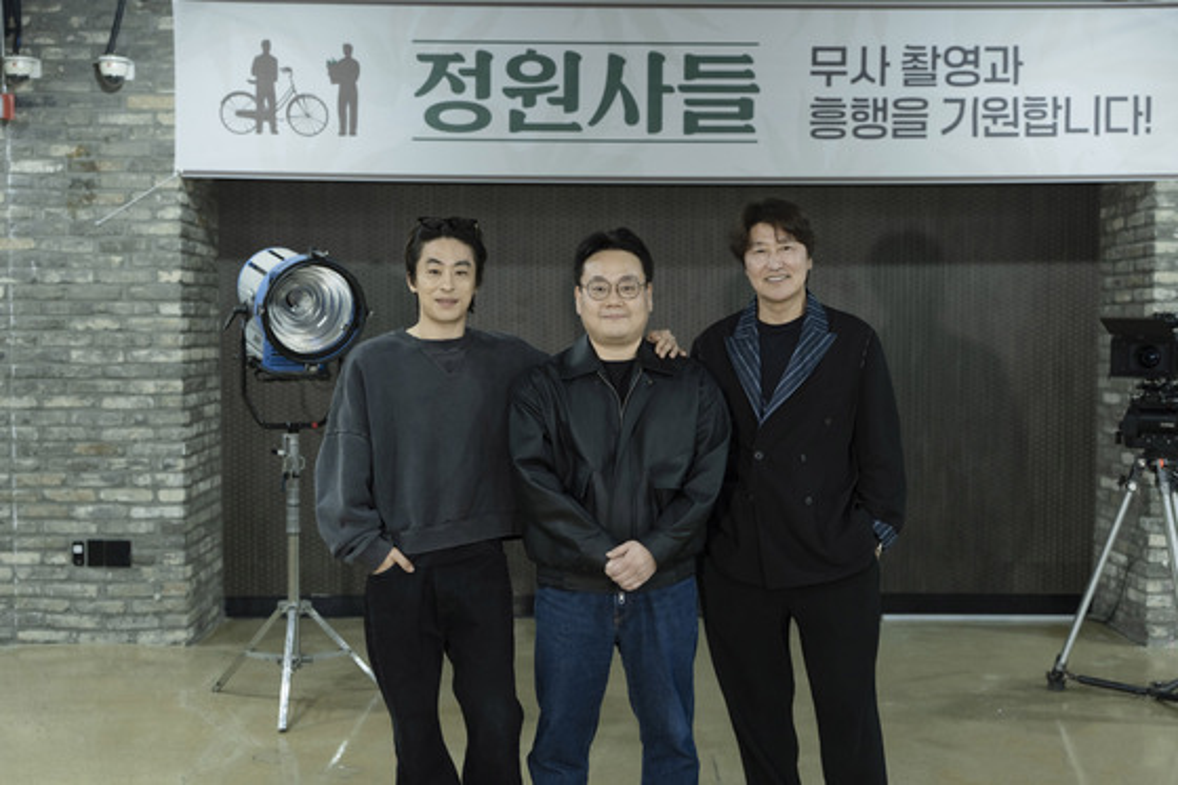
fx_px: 1374
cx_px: 589
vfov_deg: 31.9
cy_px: 392
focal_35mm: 42
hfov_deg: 46.4
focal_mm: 42
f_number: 2.8
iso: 800
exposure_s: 1/100
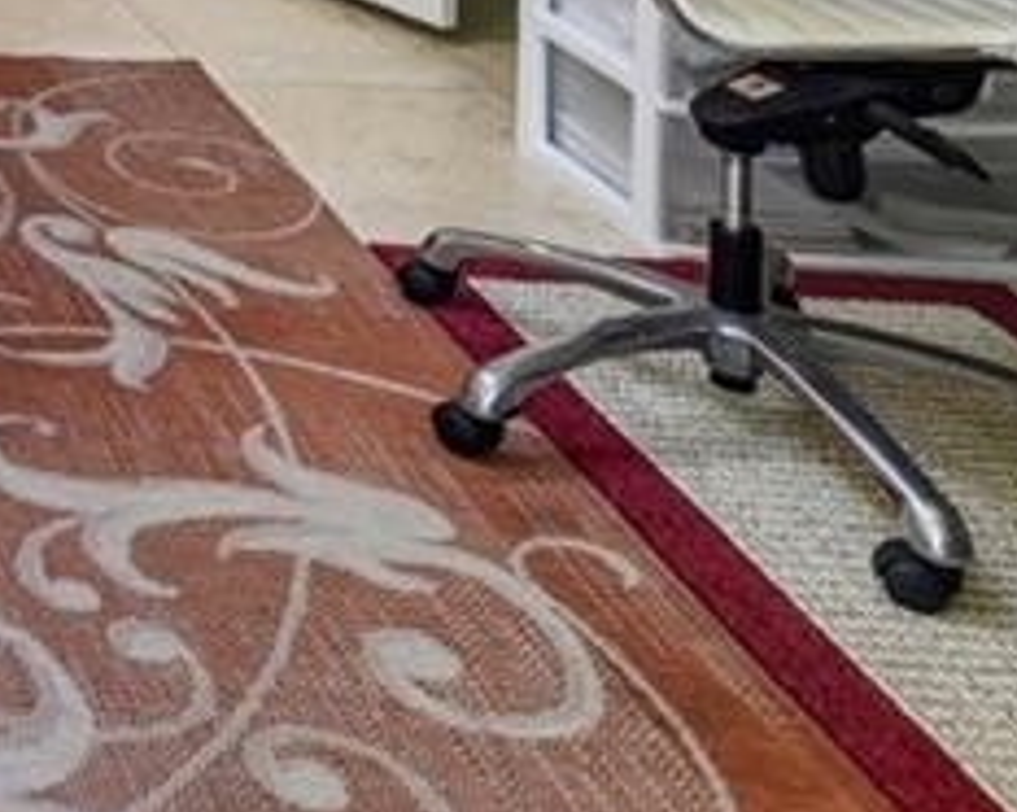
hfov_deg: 20.8
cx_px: -773
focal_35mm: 66
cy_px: -661
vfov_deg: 18.2
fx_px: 1985
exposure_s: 1/15
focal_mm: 16
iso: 400
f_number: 13
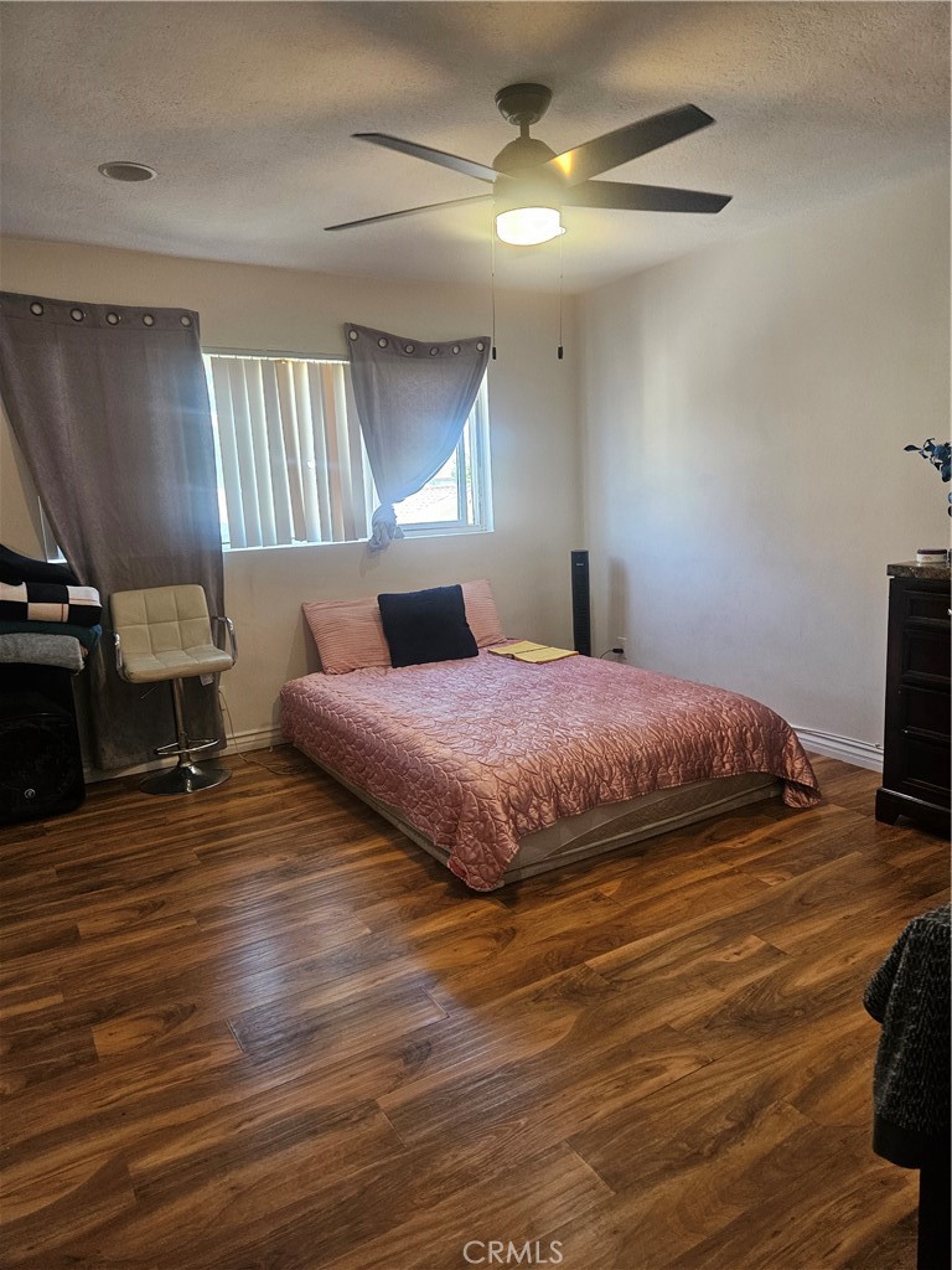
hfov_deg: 58.9
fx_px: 843
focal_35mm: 23
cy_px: 635
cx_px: 476
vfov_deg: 73.9
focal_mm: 5.4
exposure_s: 1/120
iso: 250
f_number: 1.8
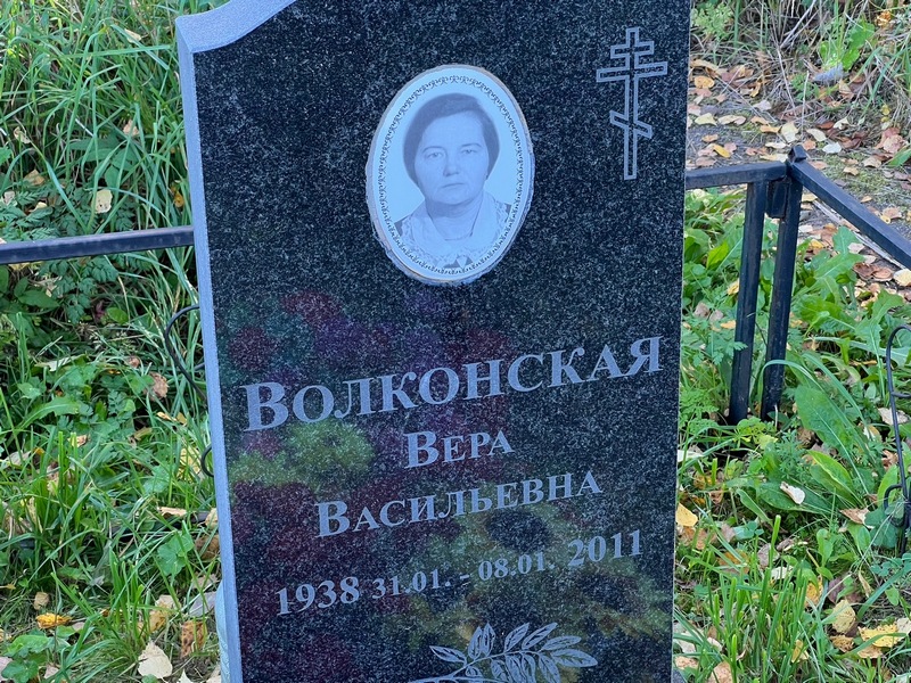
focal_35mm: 77
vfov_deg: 19.1
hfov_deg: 25.3
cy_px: 342
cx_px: 456
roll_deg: -0.3
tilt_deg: -26.5
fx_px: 2026
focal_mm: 9
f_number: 2.8
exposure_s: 1/99
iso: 40
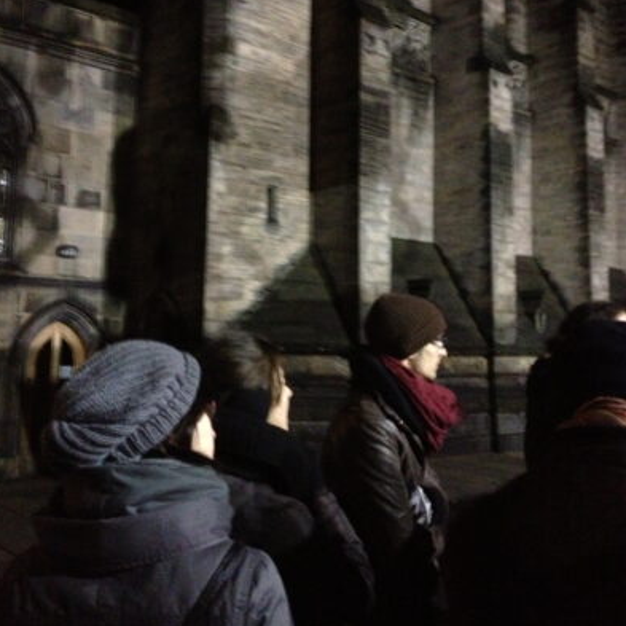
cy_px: 254
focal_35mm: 42
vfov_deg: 39.9
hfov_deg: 40.0
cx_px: 309
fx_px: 859
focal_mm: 4.28
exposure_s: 1/15
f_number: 2.4
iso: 800
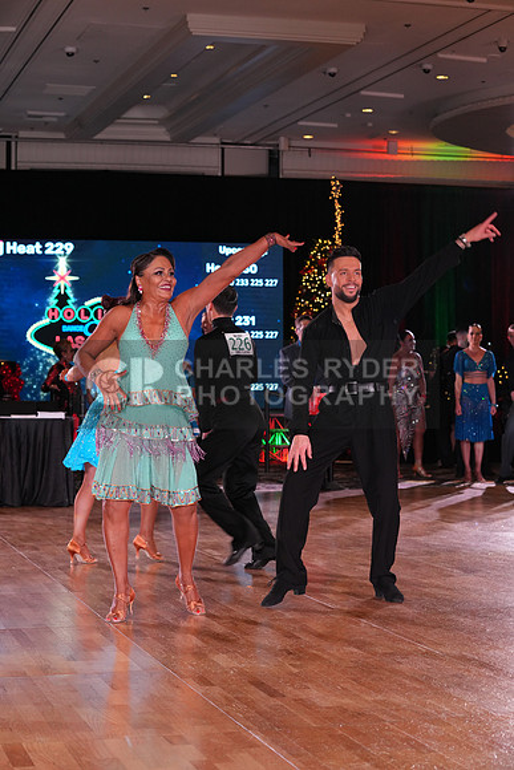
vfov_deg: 28.4
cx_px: 257
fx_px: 1520
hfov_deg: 19.2
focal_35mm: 71
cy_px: 385
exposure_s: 1/200
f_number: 5
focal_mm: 71
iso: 2000
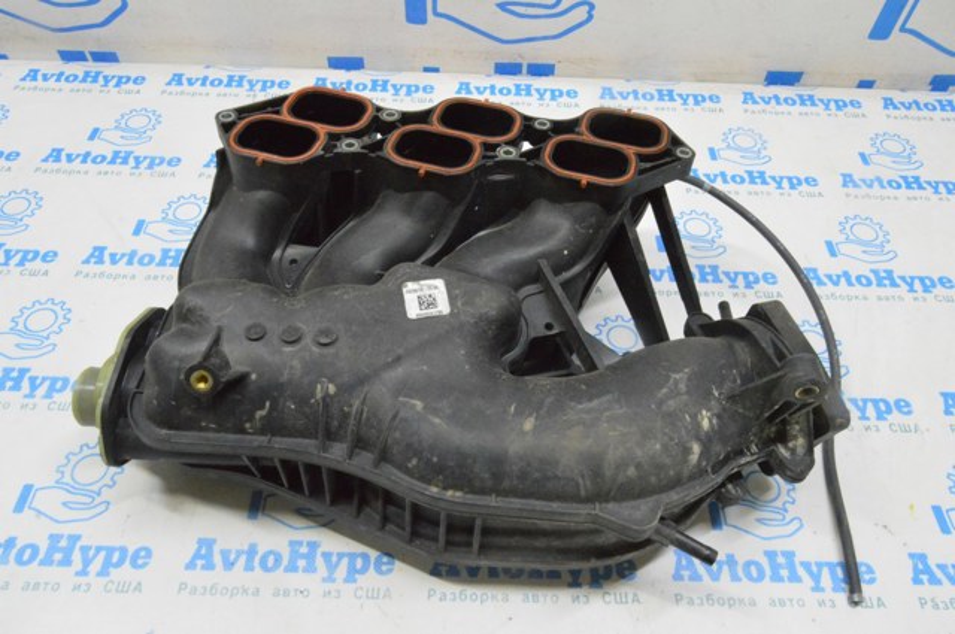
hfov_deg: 67.4
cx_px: 478
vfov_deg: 47.8
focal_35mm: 27
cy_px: 317
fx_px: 715
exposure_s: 1/15
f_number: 20
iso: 6400
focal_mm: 18
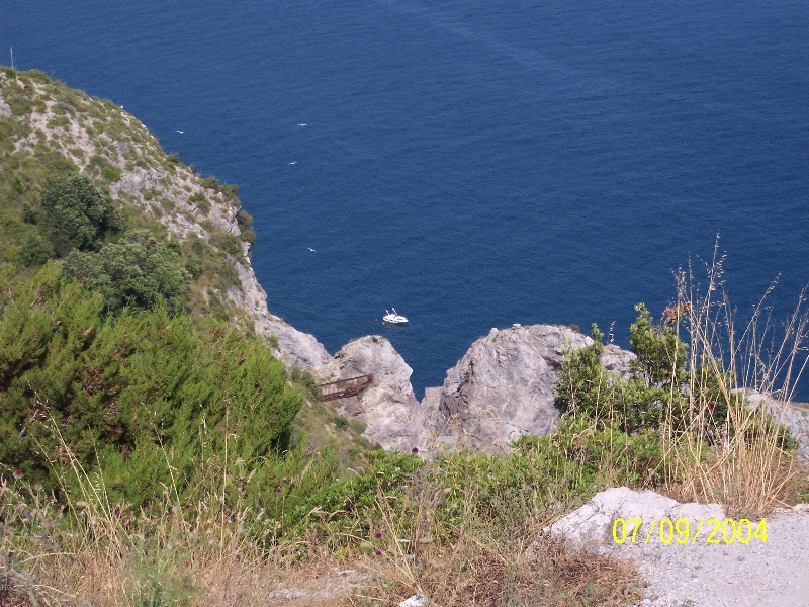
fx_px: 2664
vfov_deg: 13.0
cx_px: 404
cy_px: 304
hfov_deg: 17.3
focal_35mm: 114
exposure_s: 1/350
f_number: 8
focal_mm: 24
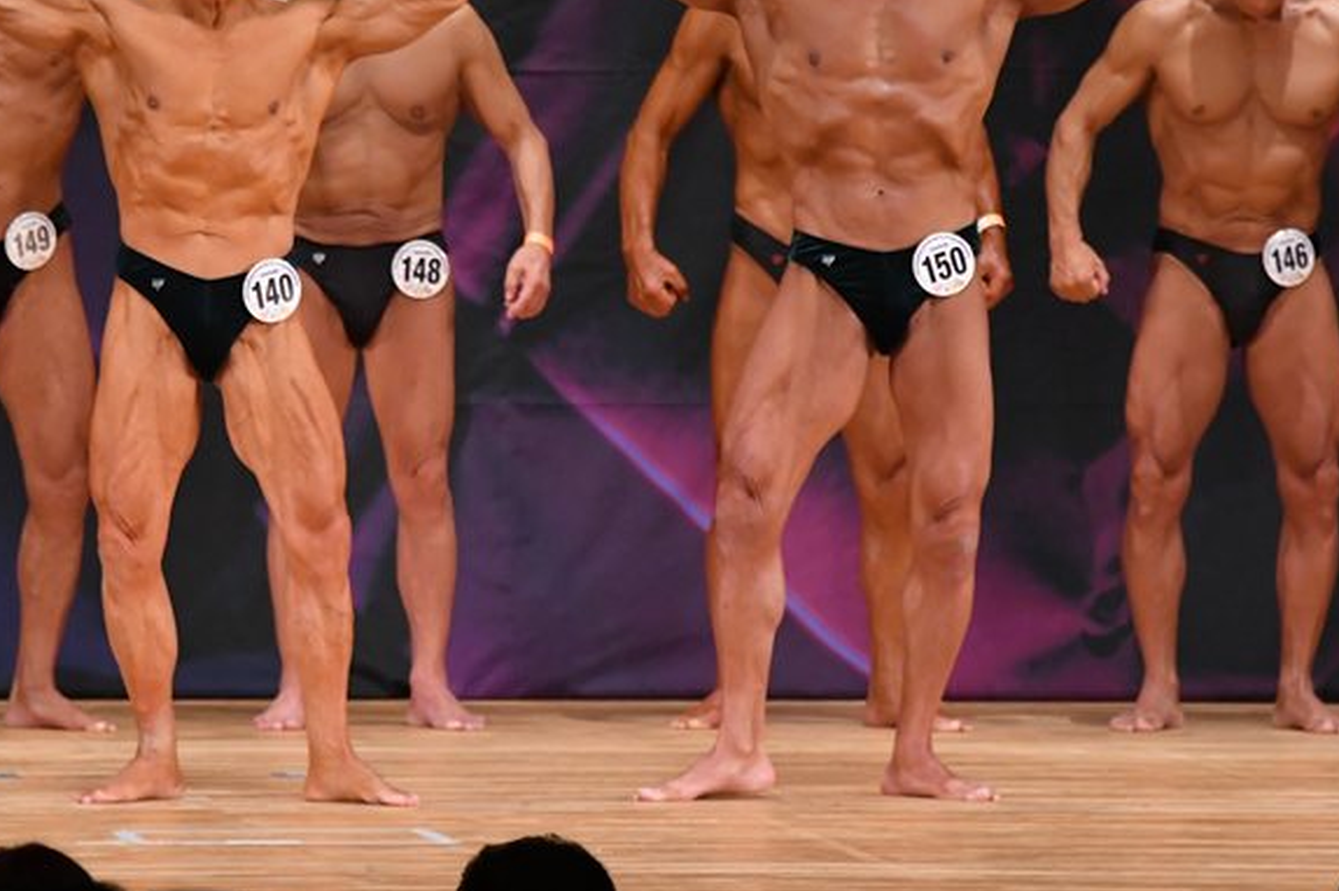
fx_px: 15055
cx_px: 575
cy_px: 315
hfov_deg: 5.1
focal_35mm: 405
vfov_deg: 3.4
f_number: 5.6
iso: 4500
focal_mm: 200
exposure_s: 1/400
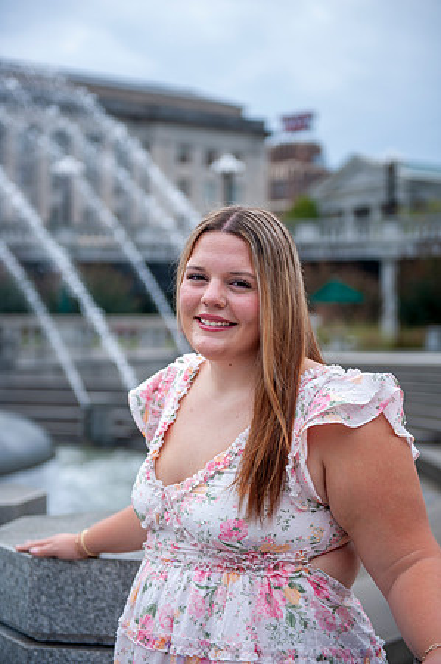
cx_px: 220
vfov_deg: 32.4
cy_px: 332
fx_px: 1142
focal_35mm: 62
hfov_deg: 21.9
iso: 100
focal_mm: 62
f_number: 2.8
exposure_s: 1/2000
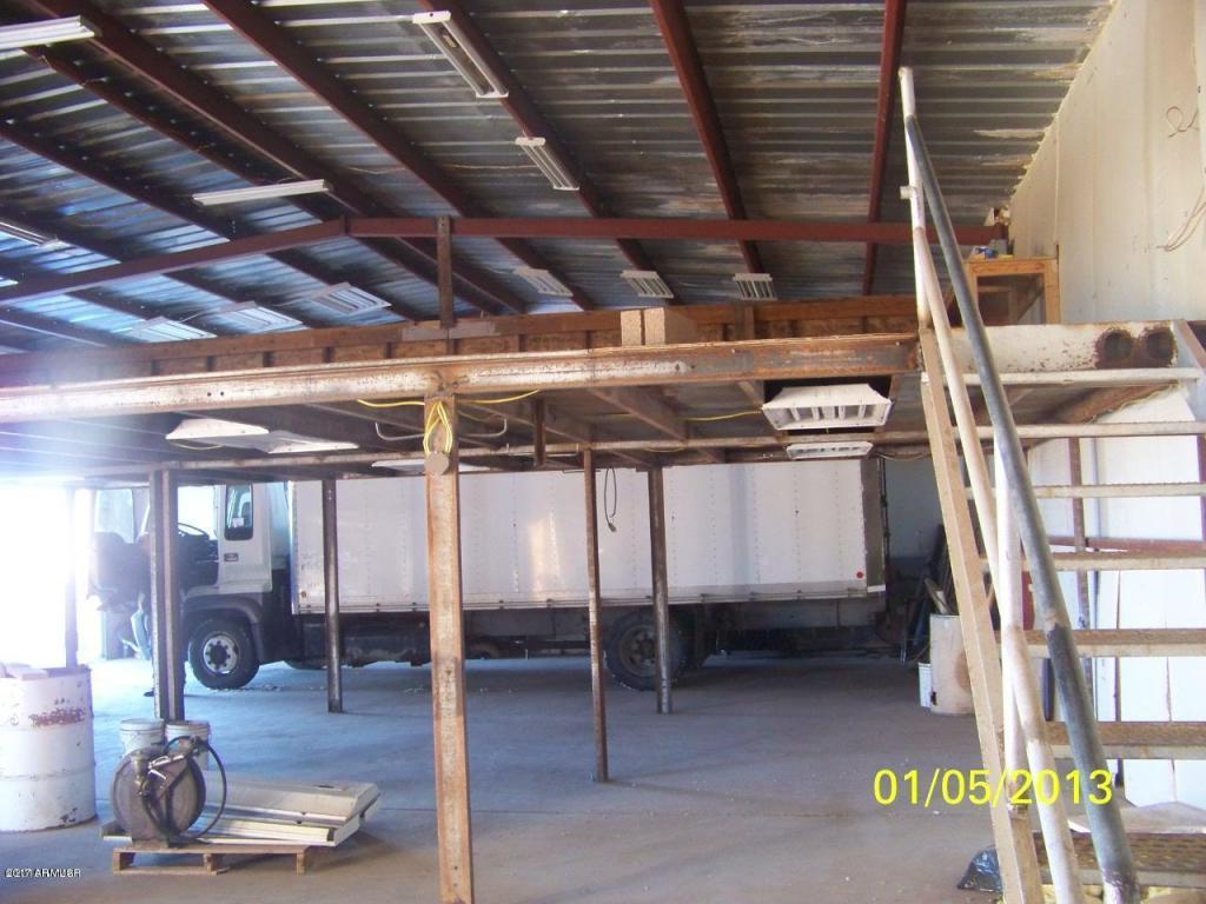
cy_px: 452
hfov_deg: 51.4
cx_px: 603
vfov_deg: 39.7
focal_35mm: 36
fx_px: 1254
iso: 200
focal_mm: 5.85
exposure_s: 1/30
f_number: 2.8
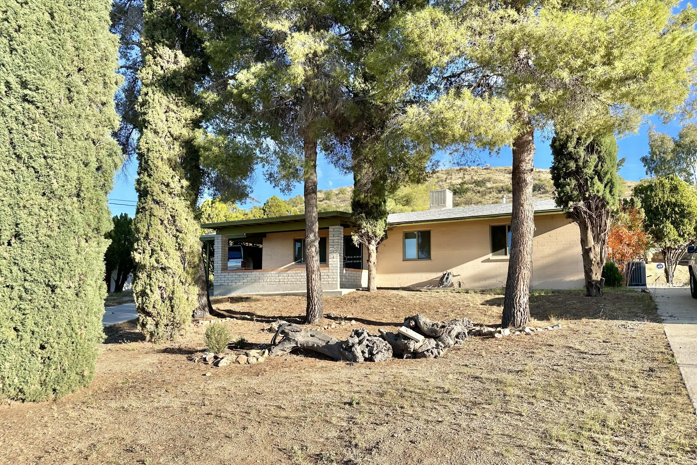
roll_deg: +0.2
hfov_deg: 71.5
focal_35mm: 25
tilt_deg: +5.1
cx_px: 348
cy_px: 246
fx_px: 484
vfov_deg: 51.3
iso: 80
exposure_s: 1/2155
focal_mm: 6.86
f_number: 1.78
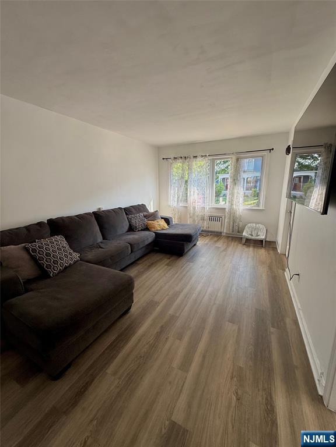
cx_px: 168
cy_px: 224
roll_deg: +1.1
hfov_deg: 85.7
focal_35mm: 14
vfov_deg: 102.1
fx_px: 181
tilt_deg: -10.6
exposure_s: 1/110
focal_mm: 2.22
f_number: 2.2
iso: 64
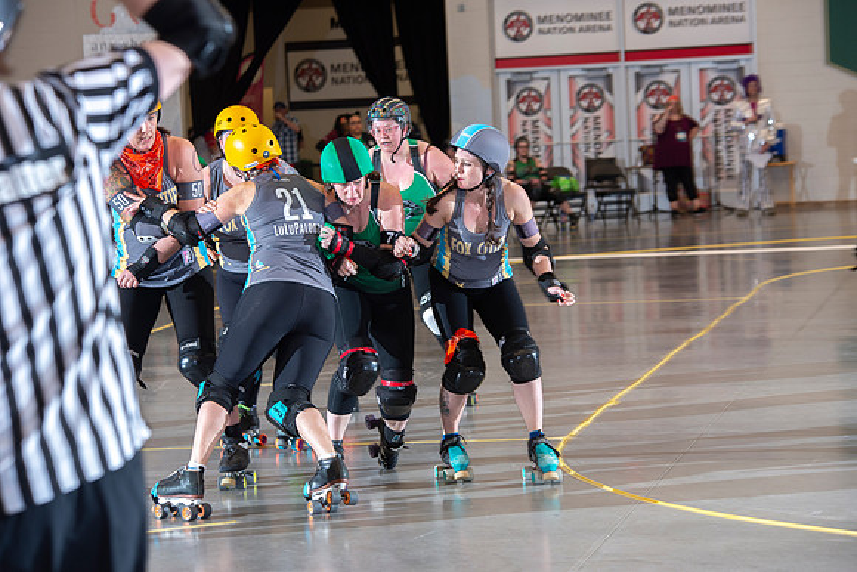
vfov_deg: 11.2
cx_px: 428
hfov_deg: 16.8
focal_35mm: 122
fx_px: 2905
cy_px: 286
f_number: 5.6
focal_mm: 122
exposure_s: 1/160
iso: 640
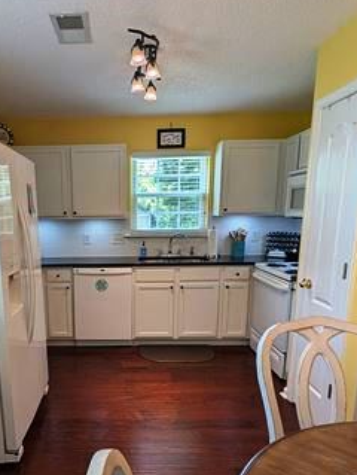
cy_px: 289
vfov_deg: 70.7
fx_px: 329
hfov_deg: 55.2
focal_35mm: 24
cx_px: 107
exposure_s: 1/200
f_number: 1.7
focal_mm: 2.02
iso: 44
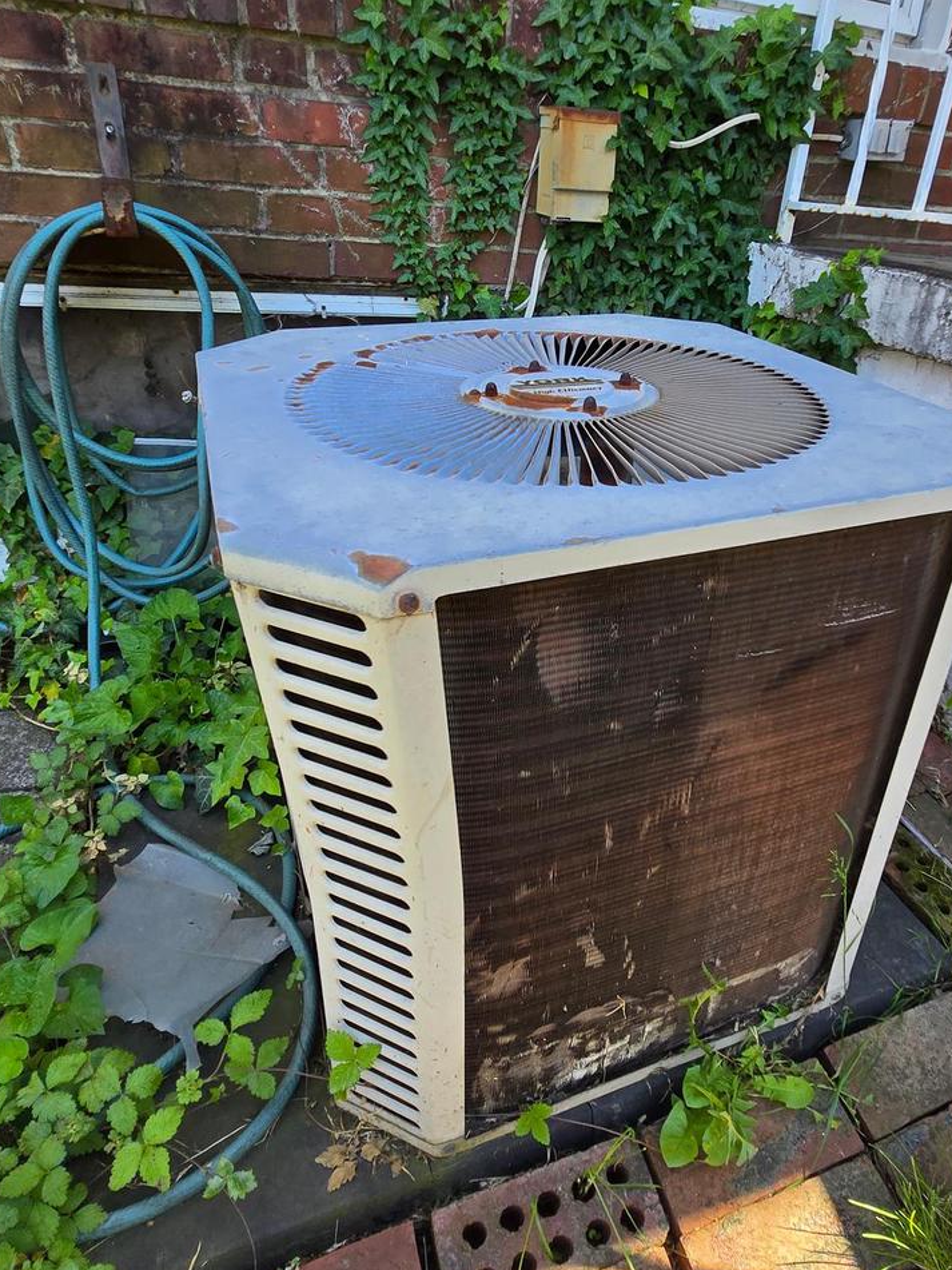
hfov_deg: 63.0
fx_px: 770
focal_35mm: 21
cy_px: 618
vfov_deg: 79.0
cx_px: 561
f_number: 2.2
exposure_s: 1/159
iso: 25
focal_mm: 1.7
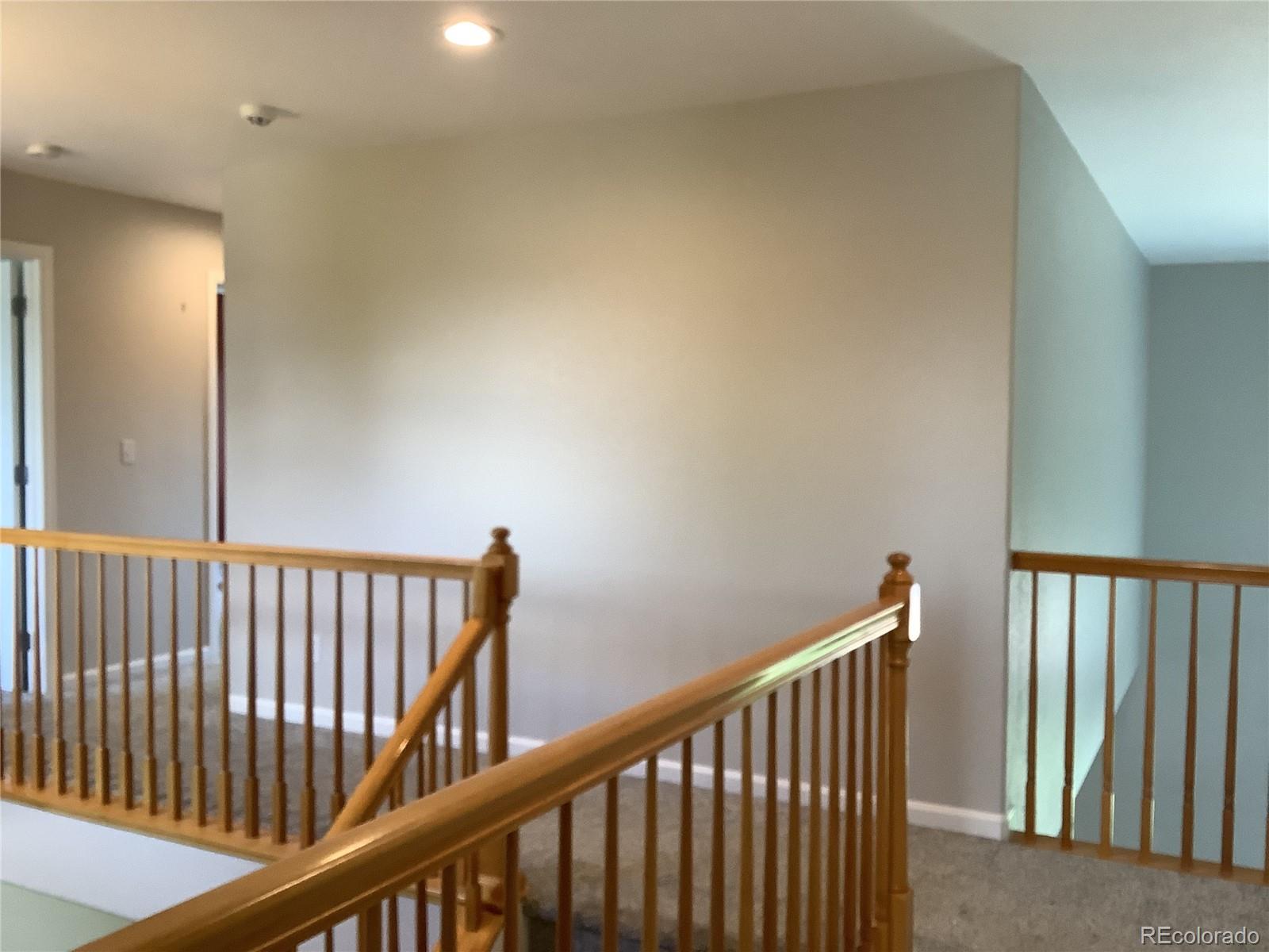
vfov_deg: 45.4
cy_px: 476
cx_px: 634
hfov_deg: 58.4
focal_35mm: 31
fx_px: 1136
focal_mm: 3.3
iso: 125
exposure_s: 1/60
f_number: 2.4
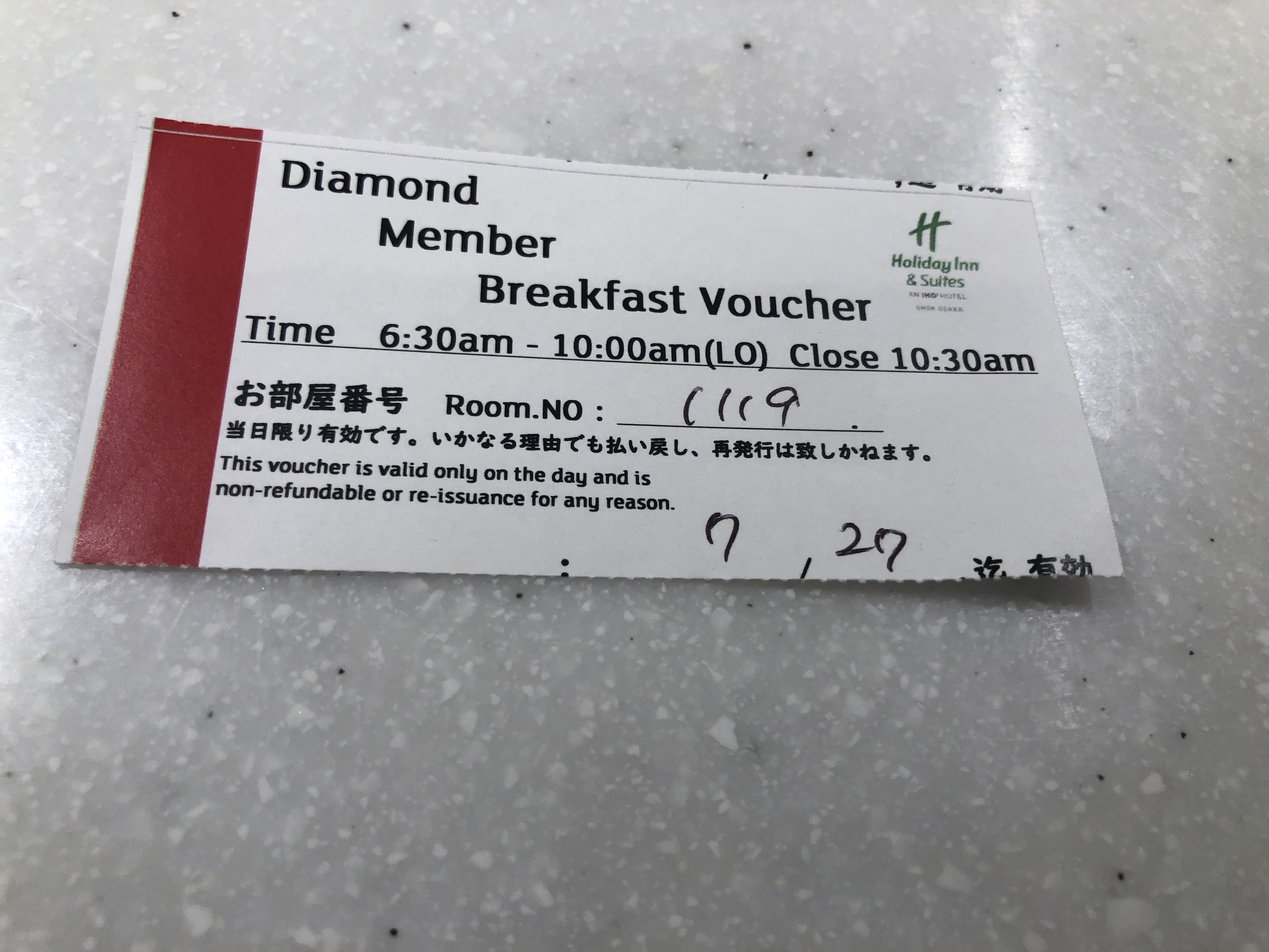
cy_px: 476
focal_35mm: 28
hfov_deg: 63.4
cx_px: 634
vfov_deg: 49.7
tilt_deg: -66.7
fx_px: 1026
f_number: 1.8
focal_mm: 3.99
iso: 64
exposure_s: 1/120
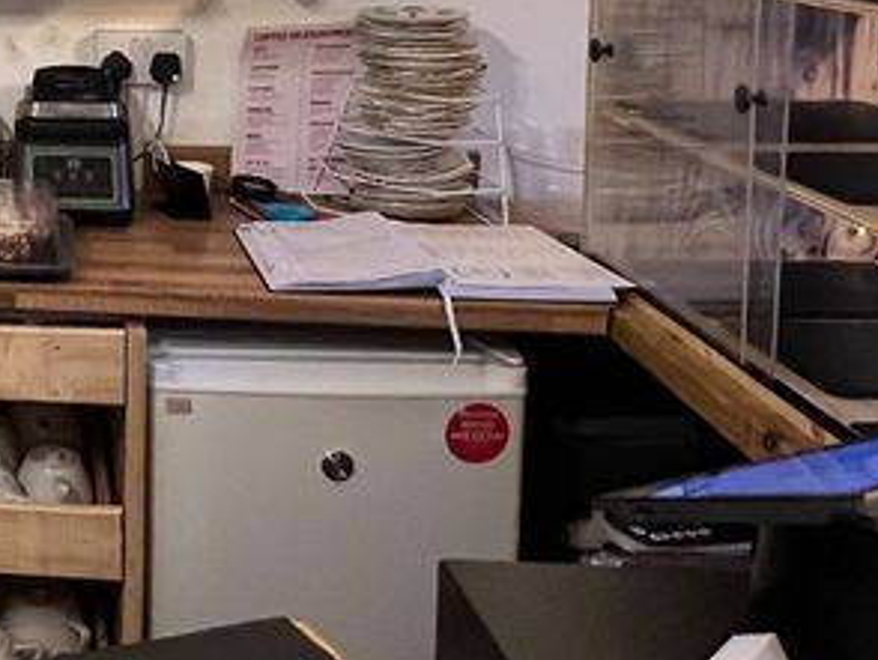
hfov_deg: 31.9
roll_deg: +1.0
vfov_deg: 28.4
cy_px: 43
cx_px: -194
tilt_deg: -8.6
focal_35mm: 49
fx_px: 1244
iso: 400
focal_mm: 1.57
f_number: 1.8
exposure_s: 1/50
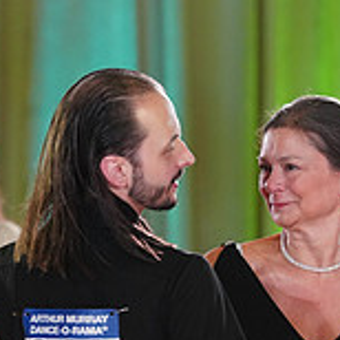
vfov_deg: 3.8
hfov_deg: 3.8
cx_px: 253
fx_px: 5101
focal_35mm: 459
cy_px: 567
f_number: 4
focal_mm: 143
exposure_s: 1/320
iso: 2000
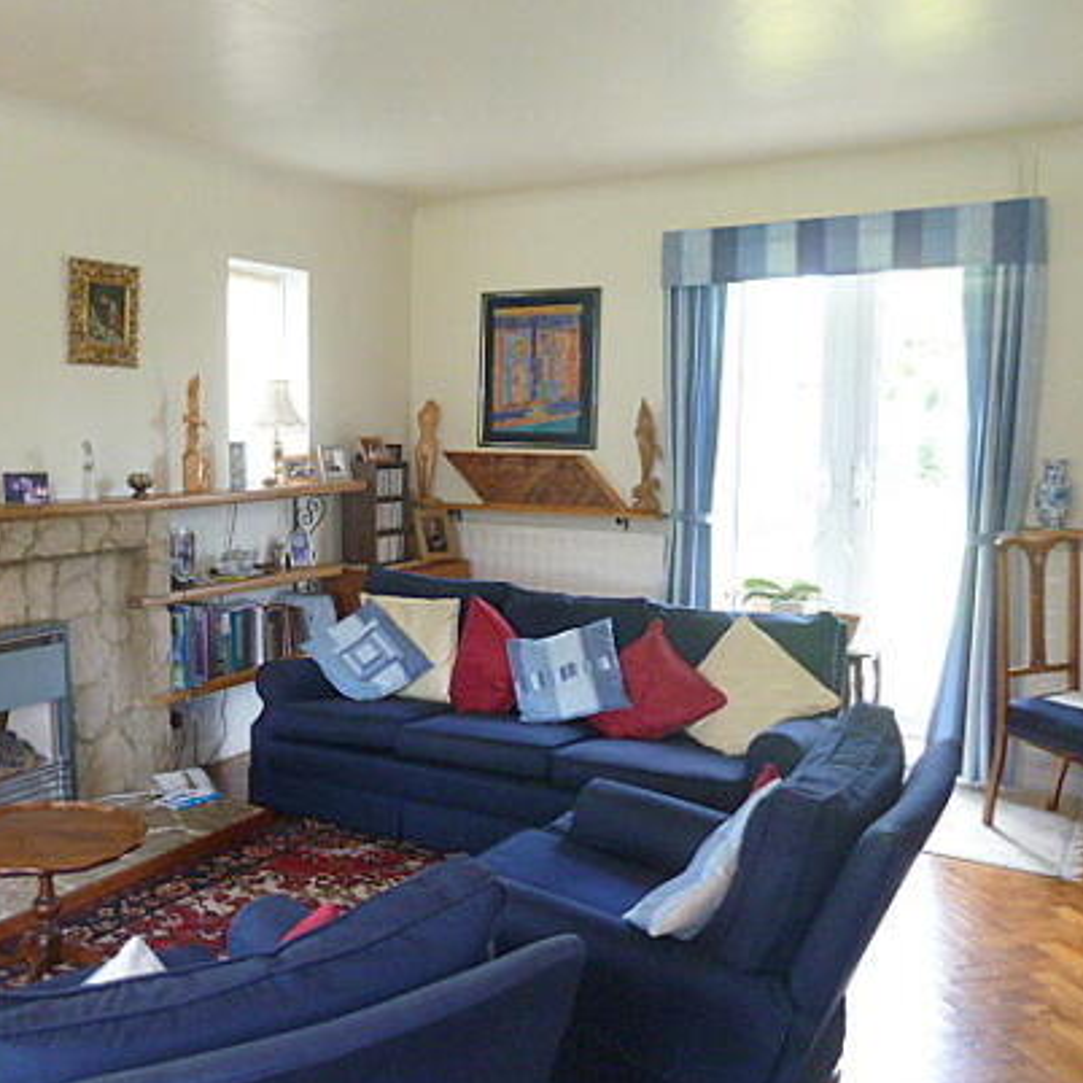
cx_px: 327
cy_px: 537
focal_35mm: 32
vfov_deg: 51.1
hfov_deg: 49.8
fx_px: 1133
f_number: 3.3
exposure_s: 1/30
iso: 320
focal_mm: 4.1
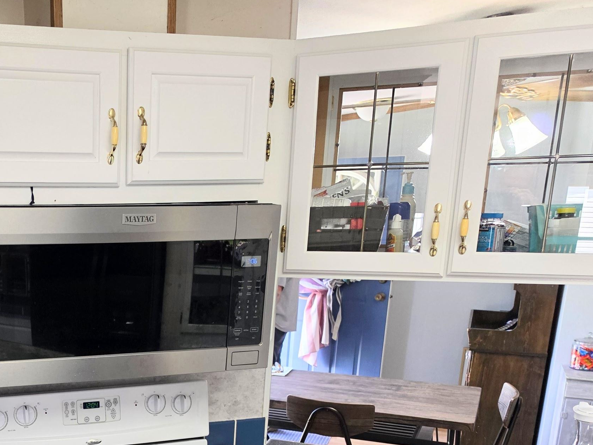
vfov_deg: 32.7
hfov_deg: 41.4
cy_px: 397
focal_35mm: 42
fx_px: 720
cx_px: 65
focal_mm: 6.5
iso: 160
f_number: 1.4
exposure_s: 1/120
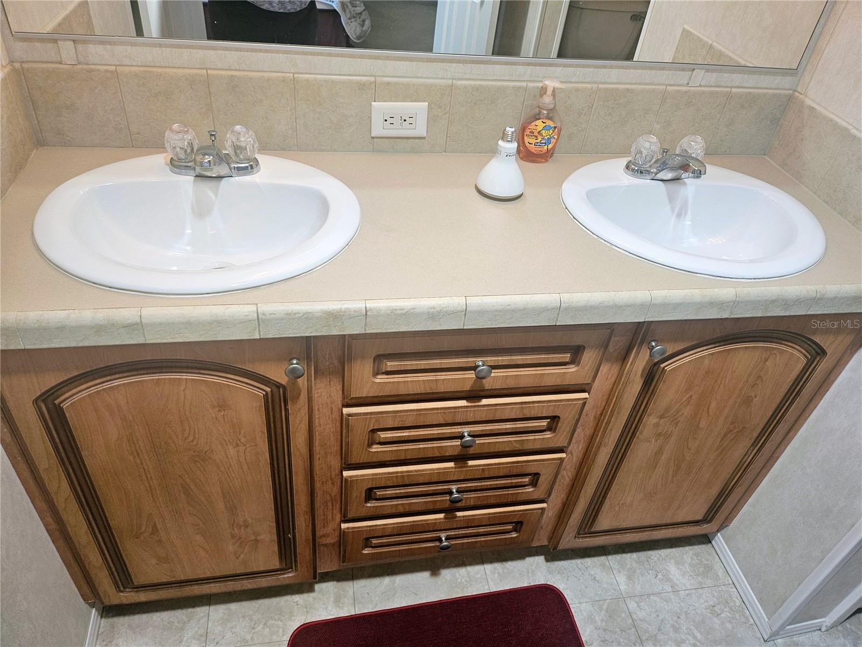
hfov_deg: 71.6
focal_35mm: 24
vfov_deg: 56.8
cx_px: 431
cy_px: 324
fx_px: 598
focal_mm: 5
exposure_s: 1/120
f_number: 1.8
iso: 125
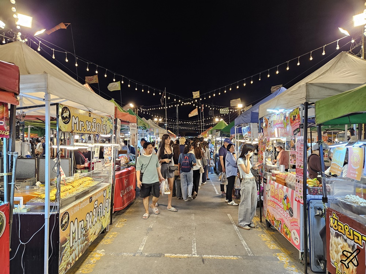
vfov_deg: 58.9
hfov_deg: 73.9
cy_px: 137
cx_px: 183
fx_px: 243
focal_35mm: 23
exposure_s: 1/100
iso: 160
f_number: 1.8
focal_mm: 5.4
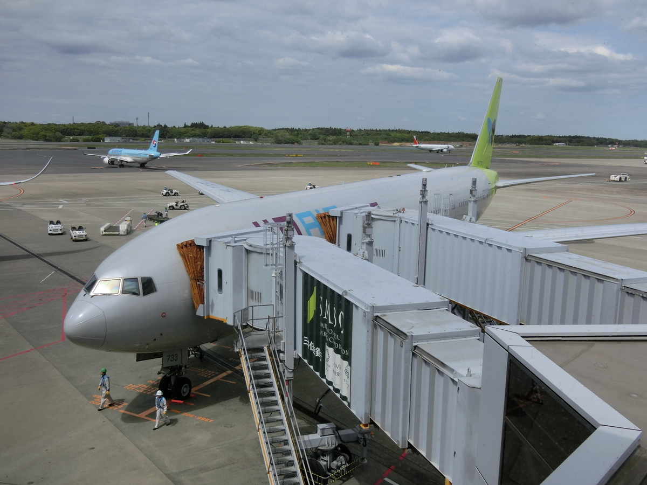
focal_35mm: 39
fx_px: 729
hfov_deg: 47.9
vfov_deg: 36.8
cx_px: 324
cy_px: 242
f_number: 4.1
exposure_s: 1/640
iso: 80
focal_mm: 6.9
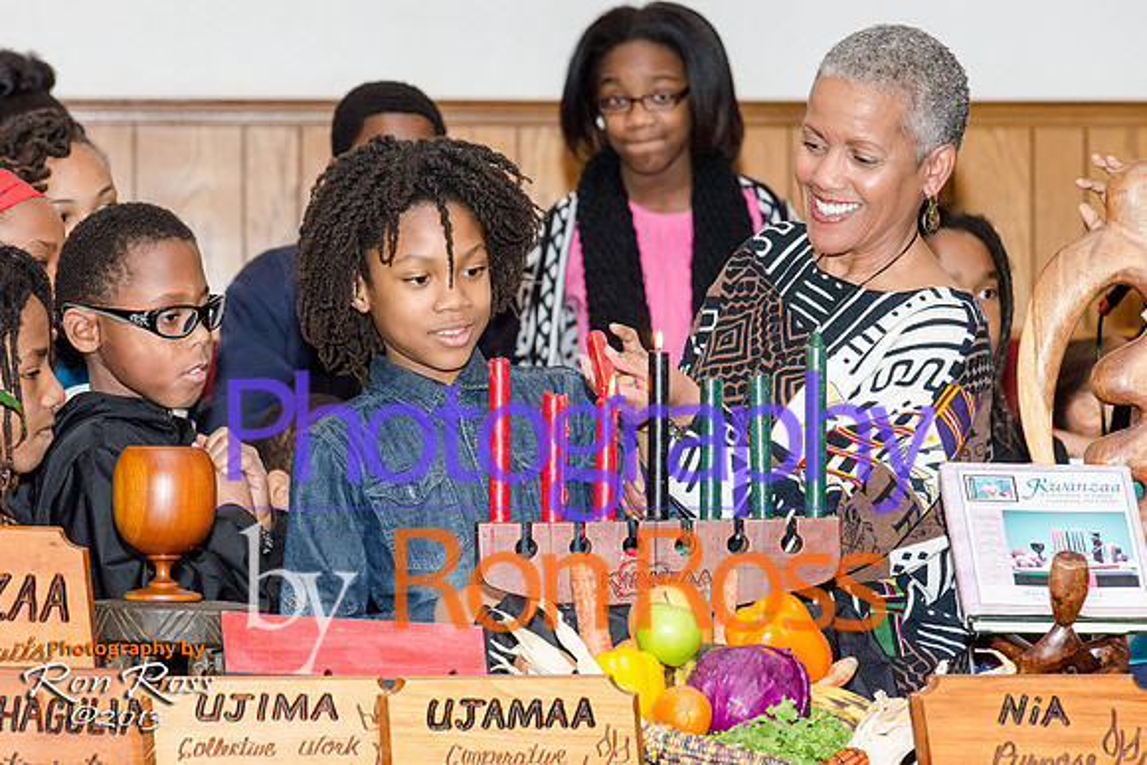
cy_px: 382
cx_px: 574
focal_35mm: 180
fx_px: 5736
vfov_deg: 7.6
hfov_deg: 11.4
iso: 1000
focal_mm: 120
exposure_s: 1/125
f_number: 5
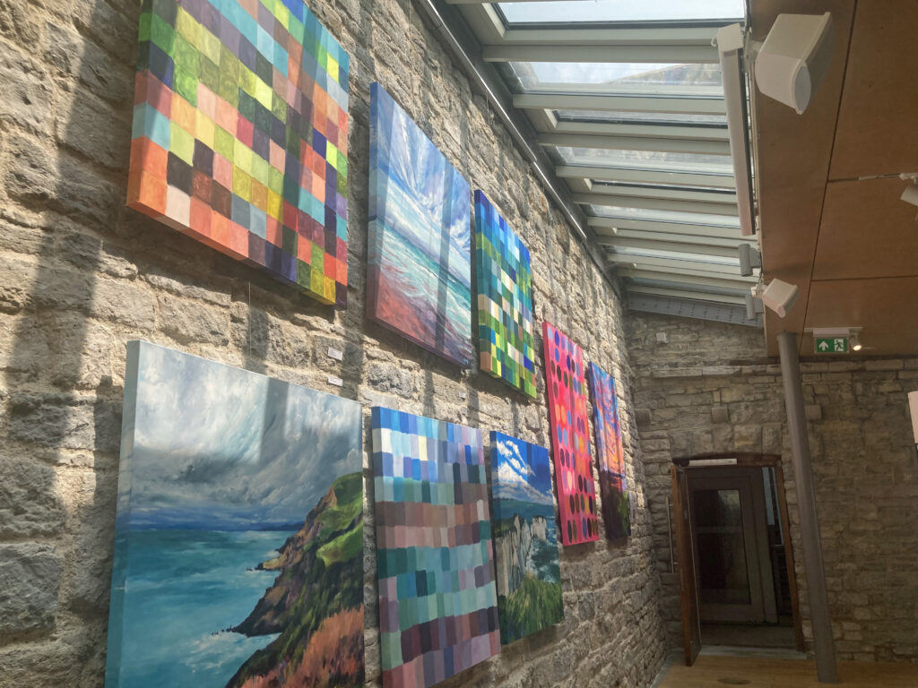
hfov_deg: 63.4
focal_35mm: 28
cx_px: 459
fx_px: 743
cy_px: 344
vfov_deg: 49.7
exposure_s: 1/906
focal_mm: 3.99
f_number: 1.8
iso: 20
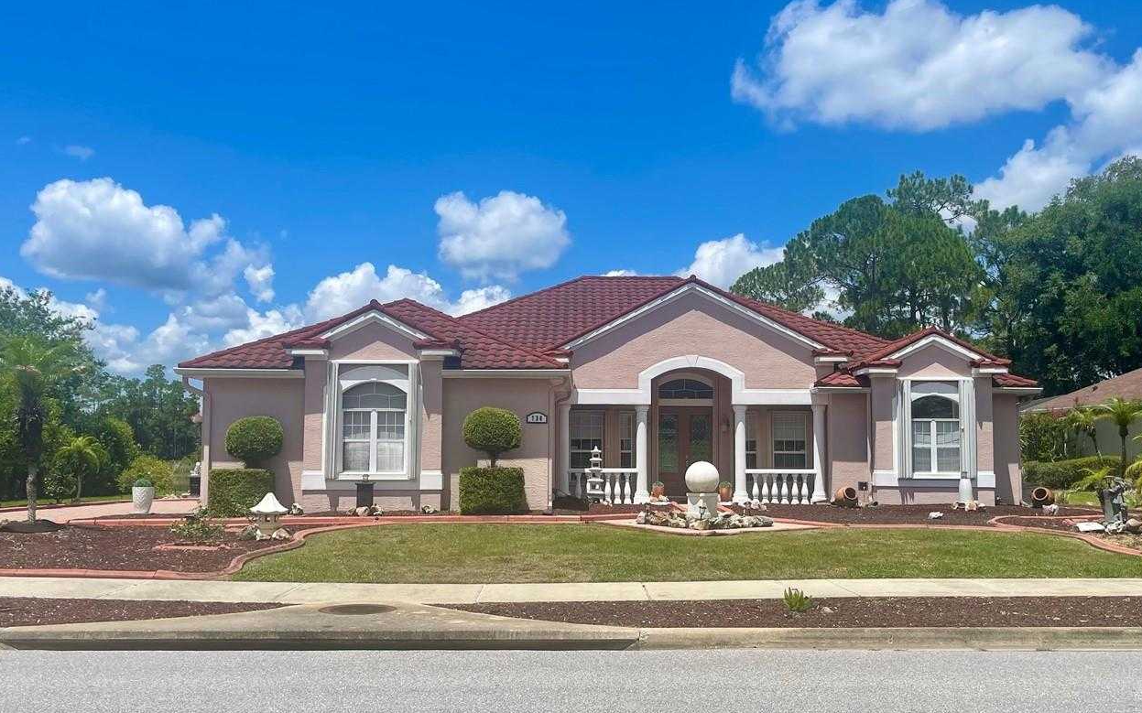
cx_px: 583
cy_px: 372
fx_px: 1058
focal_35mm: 34
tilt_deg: +4.3
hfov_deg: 56.7
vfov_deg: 37.3
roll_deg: +0.2
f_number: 1.6
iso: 32
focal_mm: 5.1
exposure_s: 1/5128
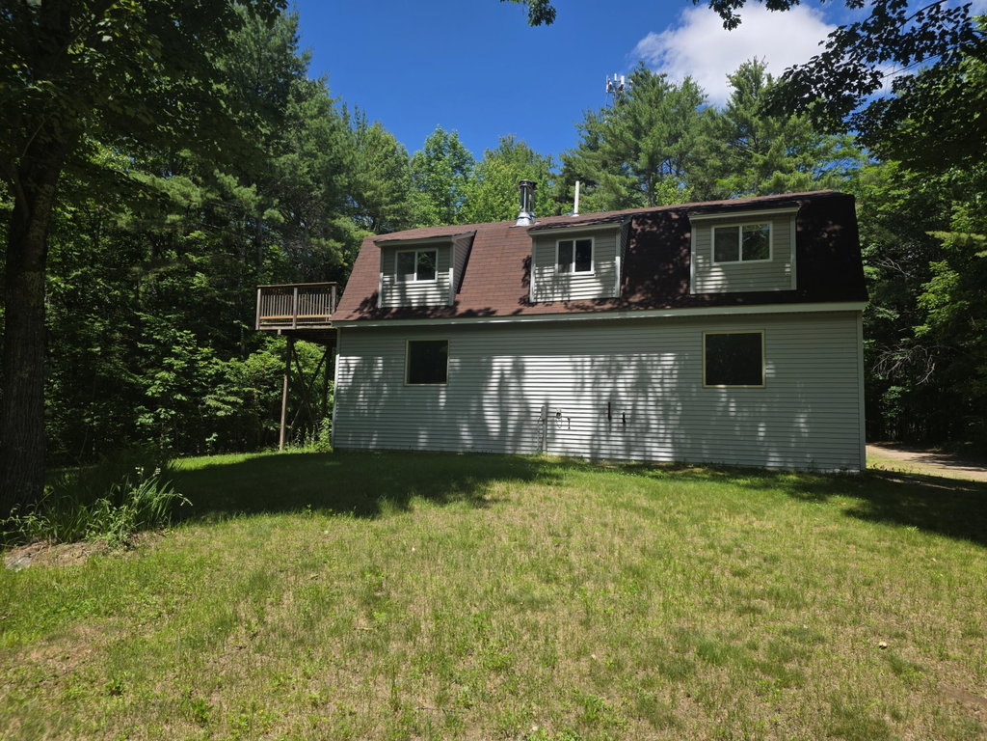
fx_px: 656
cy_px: 370
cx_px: 494
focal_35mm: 23
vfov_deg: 58.9
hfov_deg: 73.9
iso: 80
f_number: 1.7
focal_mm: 6.25
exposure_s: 1/3788
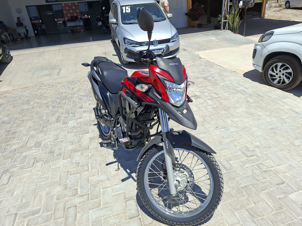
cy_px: 113
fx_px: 201
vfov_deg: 58.9
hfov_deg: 73.9
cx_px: 151
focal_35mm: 23
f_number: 1.8
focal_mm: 5.54
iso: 50
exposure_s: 1/2252
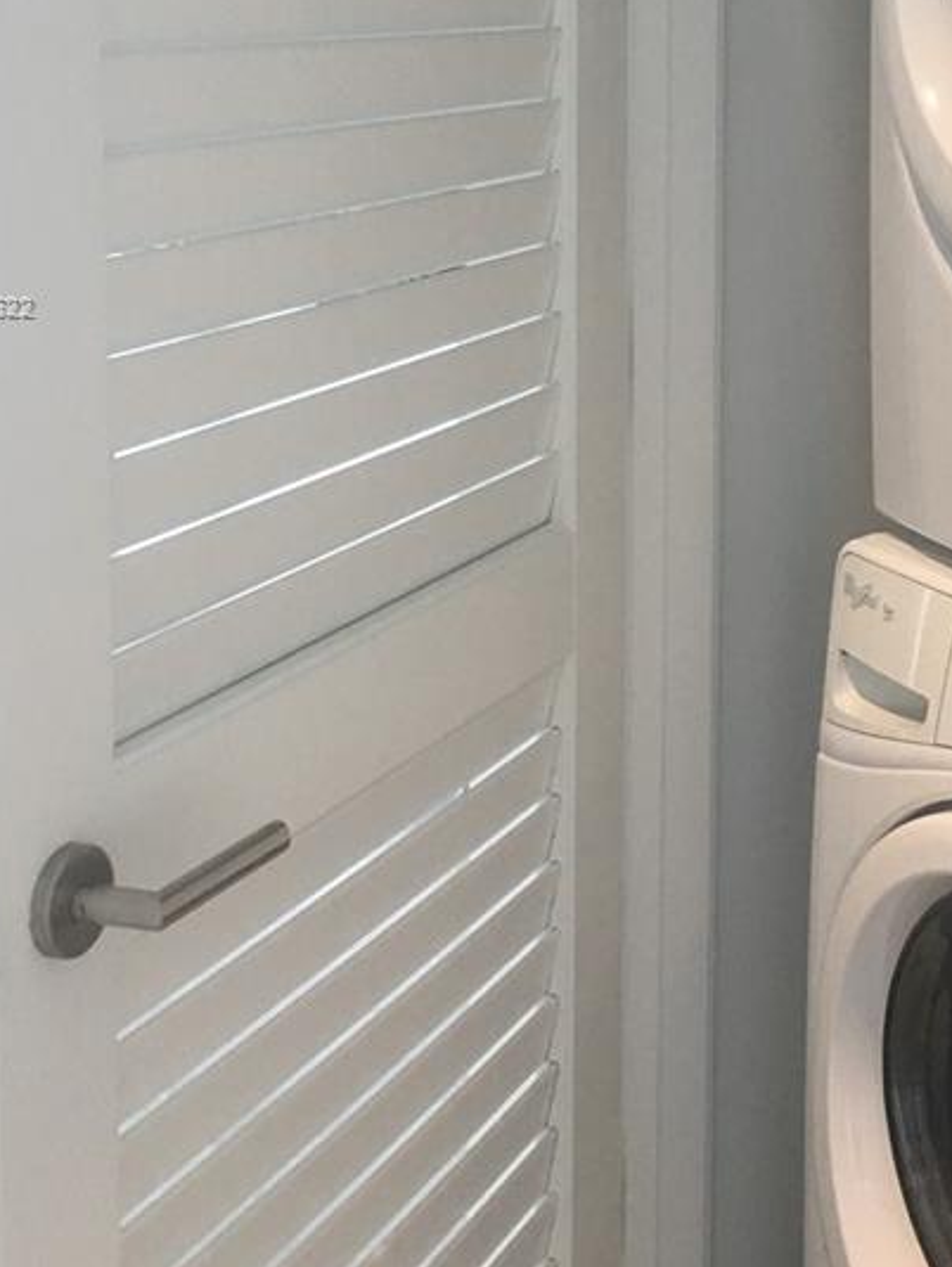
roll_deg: -1.3
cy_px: 308
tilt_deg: -7.2
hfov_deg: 22.0
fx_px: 2381
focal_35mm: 65
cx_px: 888
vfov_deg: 29.3
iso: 40
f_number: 2.2
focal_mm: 4.15
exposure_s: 1/15
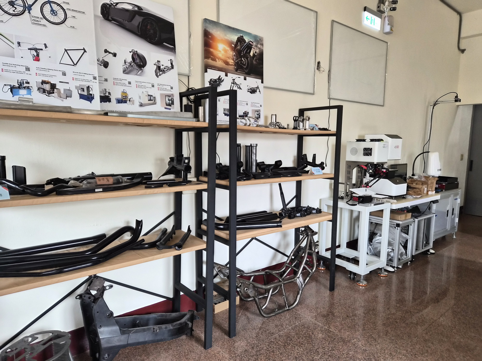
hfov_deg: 73.9
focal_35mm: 23
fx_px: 320
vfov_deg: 58.9
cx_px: 241
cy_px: 180
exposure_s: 1/120
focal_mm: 5.4
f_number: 1.8
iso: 200
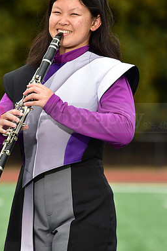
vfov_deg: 6.8
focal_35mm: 303
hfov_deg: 4.5
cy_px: 112
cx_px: 58
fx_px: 2110
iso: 500
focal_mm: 200
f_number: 5
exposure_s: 1/250
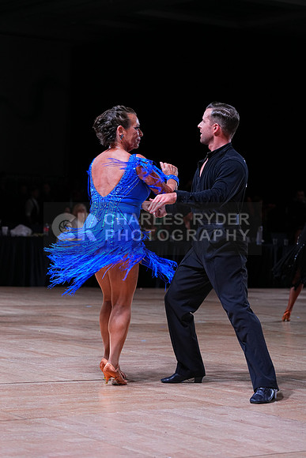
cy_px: 229
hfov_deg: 14.7
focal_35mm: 93
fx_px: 1185
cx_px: 153
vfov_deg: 21.9
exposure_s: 1/400
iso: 1000
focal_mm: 93
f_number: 4
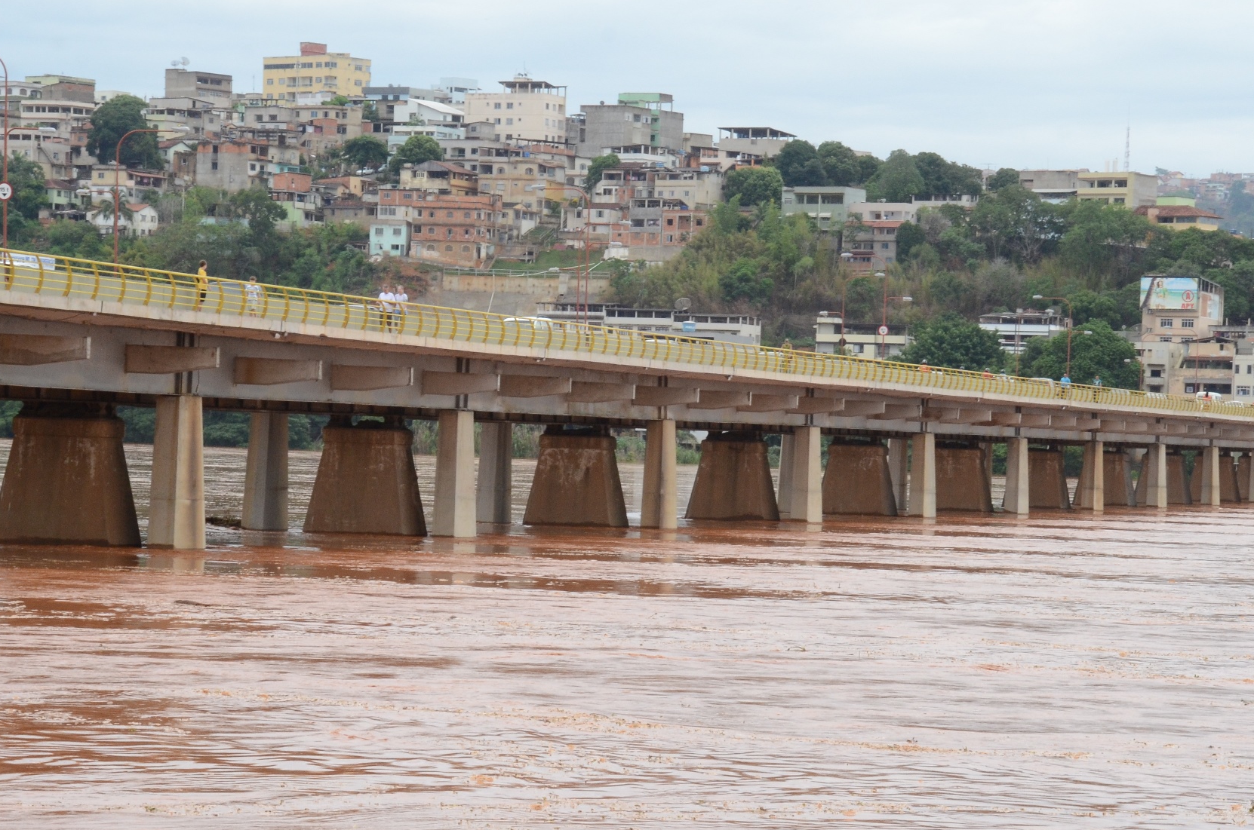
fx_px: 4484
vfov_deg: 10.6
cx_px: 692
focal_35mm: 129
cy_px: 517
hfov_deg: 15.9
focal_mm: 58
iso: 800
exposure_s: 1/125
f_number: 14
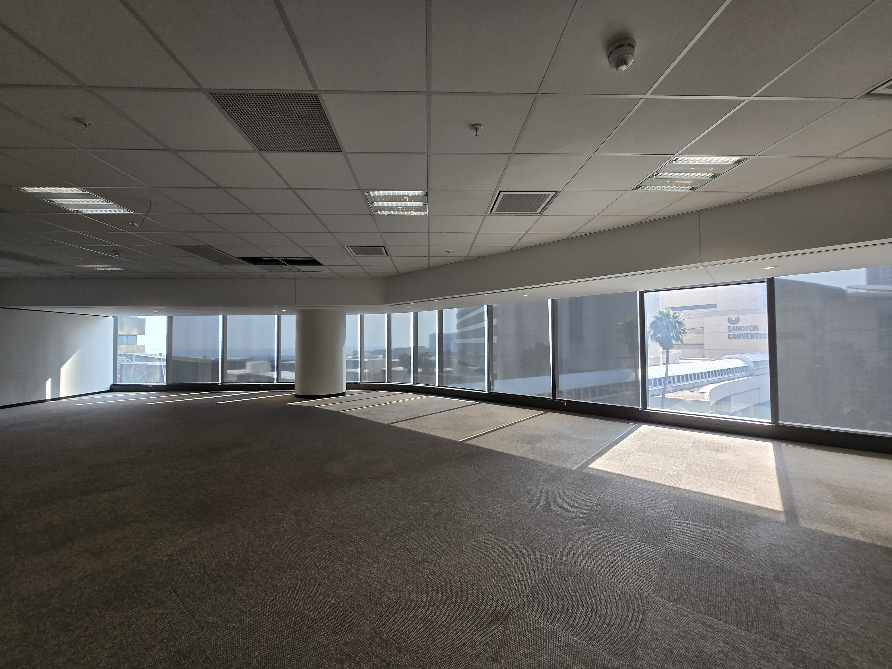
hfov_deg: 106.2
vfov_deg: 89.9
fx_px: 335
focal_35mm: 13
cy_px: 334
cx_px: 446
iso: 32
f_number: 2.2
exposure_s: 1/50
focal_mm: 1.7
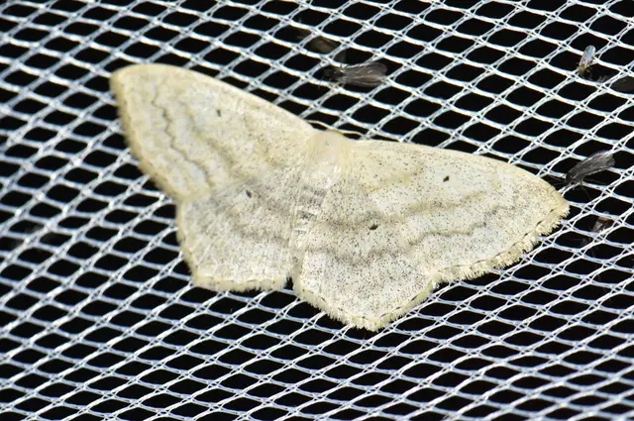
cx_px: 317
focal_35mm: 105
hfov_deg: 19.5
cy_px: 210
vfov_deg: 13.0
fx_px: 1847
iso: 500
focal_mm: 105
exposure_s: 1/200
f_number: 16
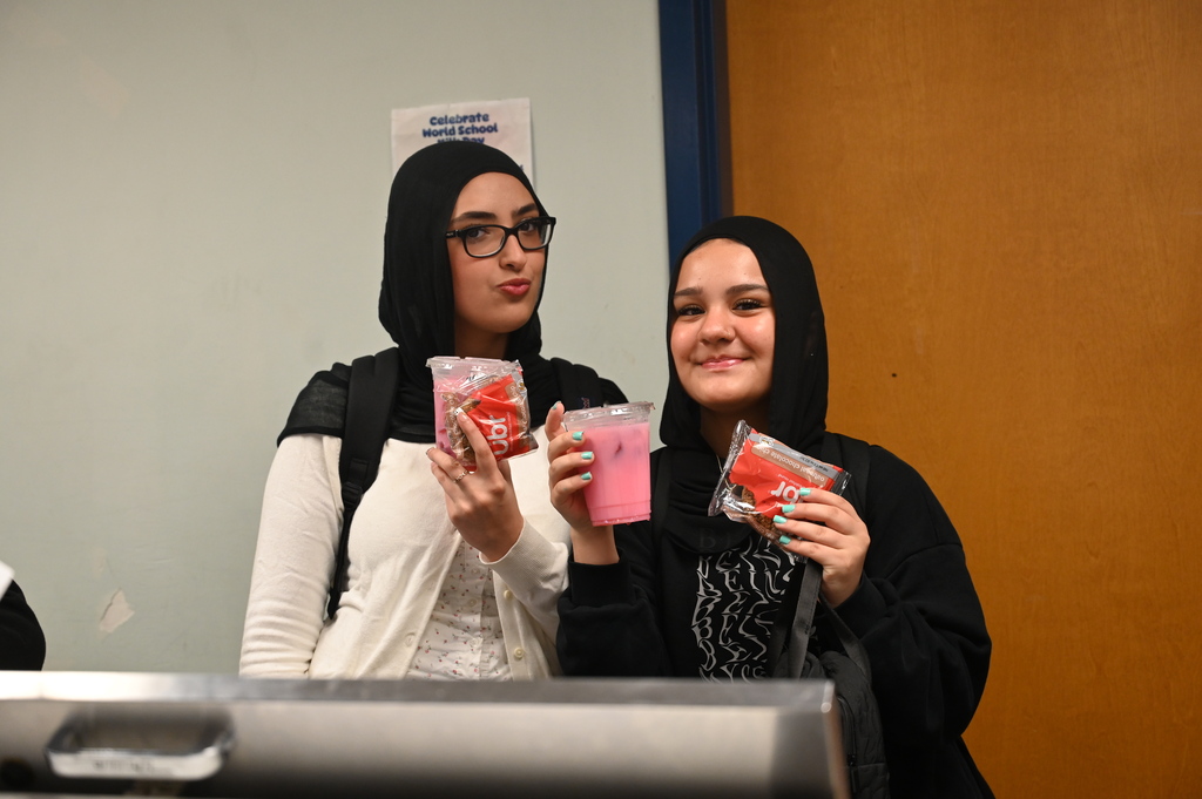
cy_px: 400
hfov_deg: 37.5
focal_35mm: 53
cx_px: 601
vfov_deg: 25.5
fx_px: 1768
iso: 2000
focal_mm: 53
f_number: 4
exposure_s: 1/125
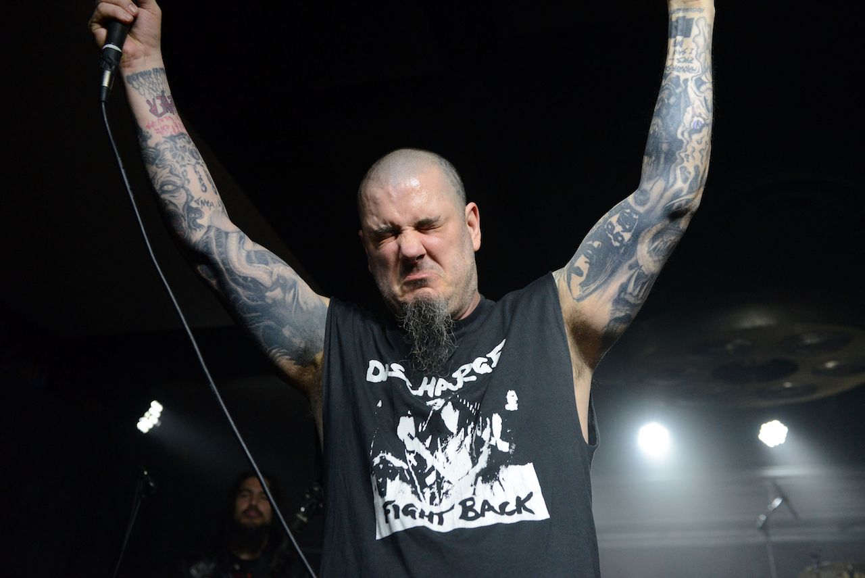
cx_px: 432
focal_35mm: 40
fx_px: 962
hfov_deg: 48.4
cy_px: 289
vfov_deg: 33.4
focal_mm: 40
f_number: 4
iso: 3200
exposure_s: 1/500
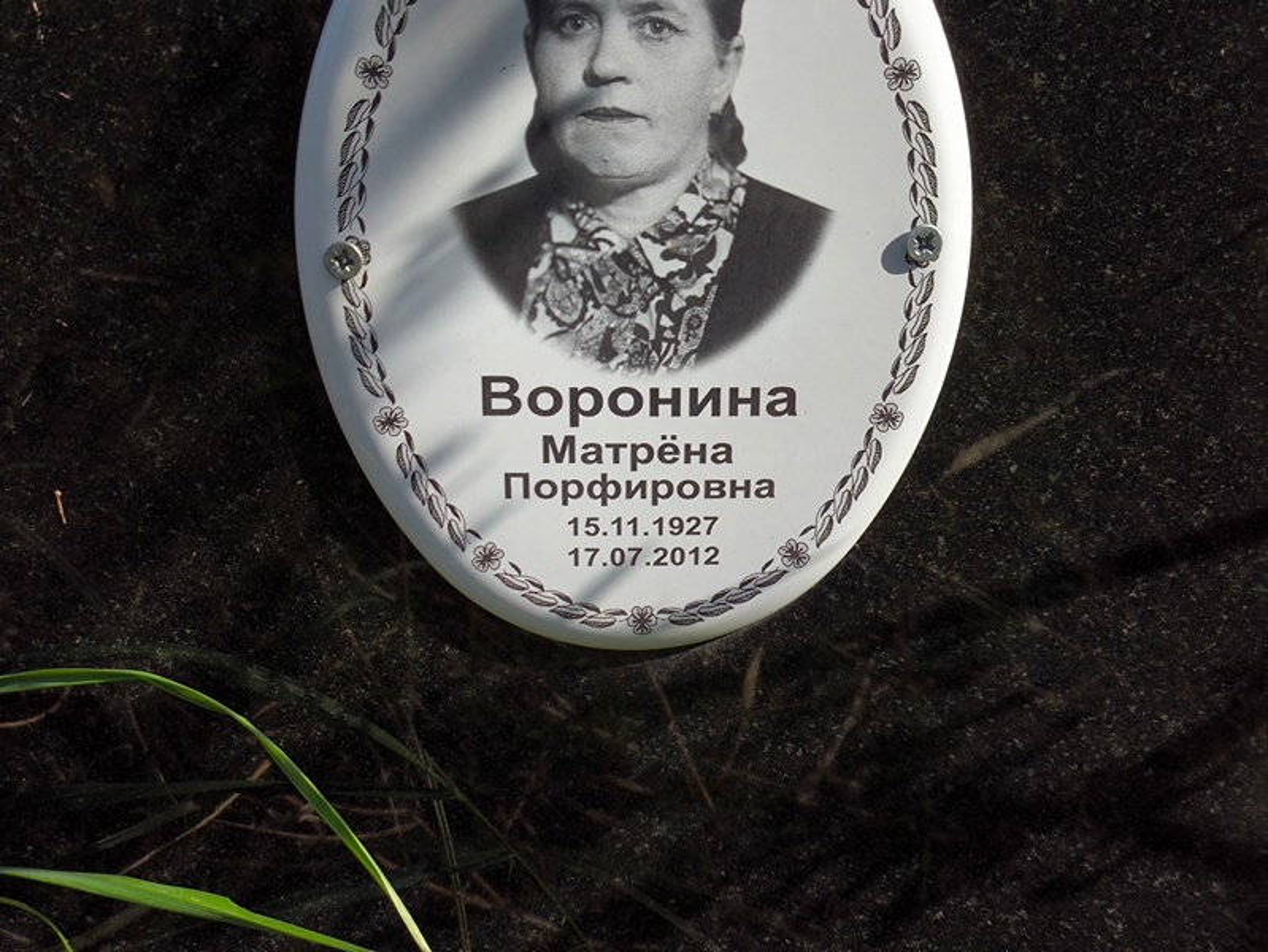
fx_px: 1832
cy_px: 476
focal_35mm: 50
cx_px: 634
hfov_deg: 38.2
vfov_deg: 29.1
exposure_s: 1/1118
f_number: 1.7
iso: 50
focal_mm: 4.71
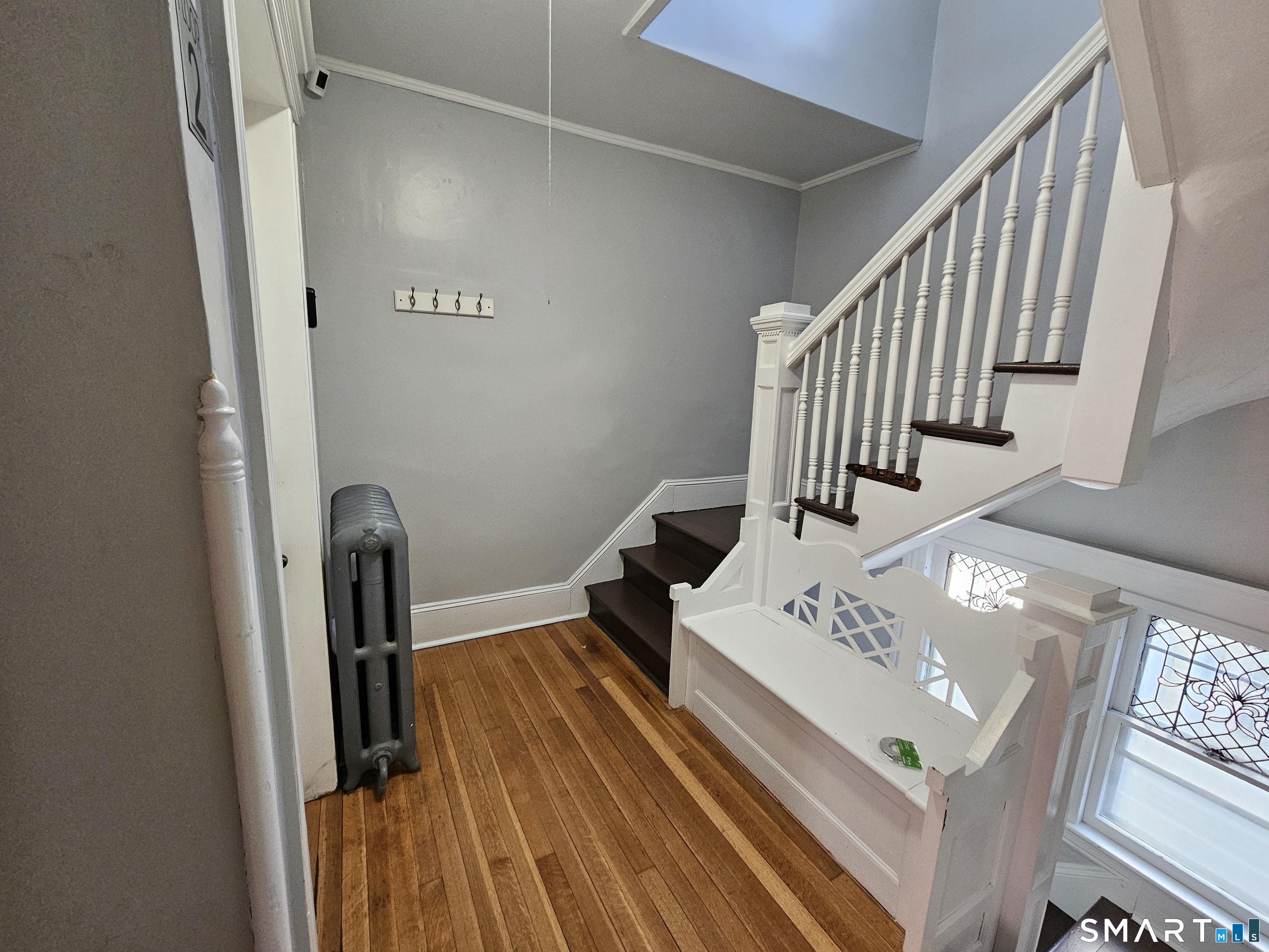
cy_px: 476
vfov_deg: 89.9
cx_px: 634
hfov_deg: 106.2
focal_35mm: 13
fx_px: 477
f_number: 2.2
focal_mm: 2.2
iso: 320
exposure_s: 1/60
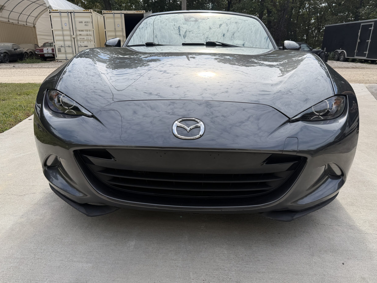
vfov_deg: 54.9
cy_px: 146
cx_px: 193
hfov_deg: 69.4
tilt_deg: -21.2
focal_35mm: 25
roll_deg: +0.2
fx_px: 272
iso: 80
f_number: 1.78
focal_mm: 6.76
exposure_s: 1/3759
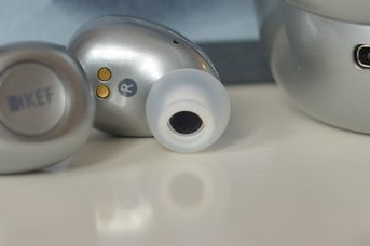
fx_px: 1777
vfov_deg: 7.9
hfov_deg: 11.8
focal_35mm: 173
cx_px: 288
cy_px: -4
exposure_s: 1/20
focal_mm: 55
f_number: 5.6
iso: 400
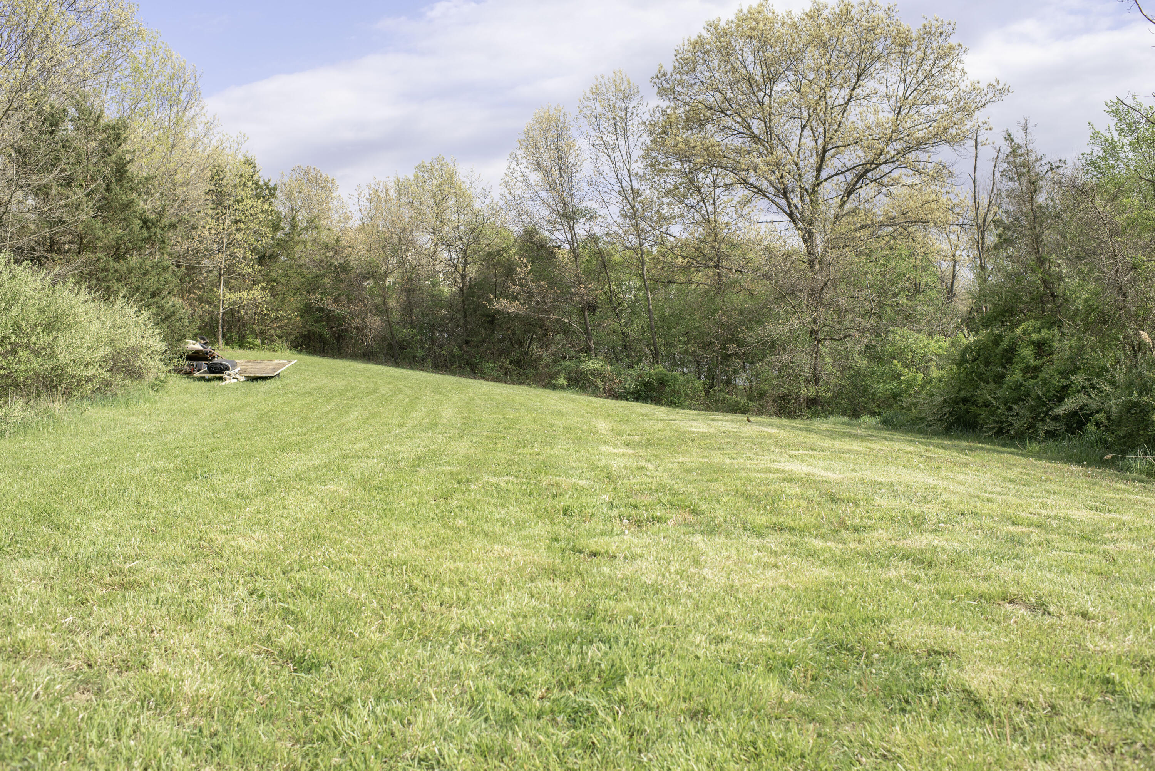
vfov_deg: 37.9
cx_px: 578
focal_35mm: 35
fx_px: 1123
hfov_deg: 54.4
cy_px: 386
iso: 160
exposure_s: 1/640
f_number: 5
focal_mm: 35
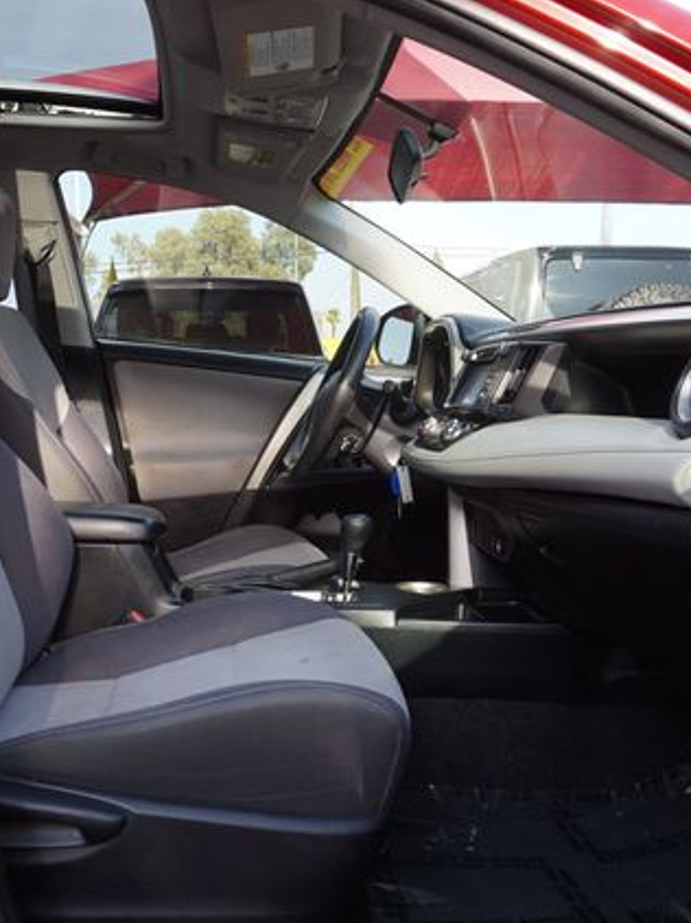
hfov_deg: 40.4
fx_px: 932
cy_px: 462
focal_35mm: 35
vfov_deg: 52.7
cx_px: 260
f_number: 5.6
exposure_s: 1/80
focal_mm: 16
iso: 100
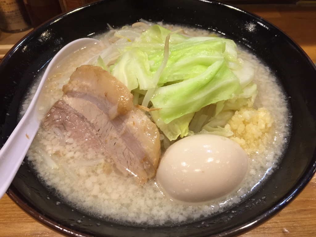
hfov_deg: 61.7
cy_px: 118
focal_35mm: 29
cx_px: 158
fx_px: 265
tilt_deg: -50.4
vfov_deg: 48.2
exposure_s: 1/30
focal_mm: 4.15
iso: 100
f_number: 2.2
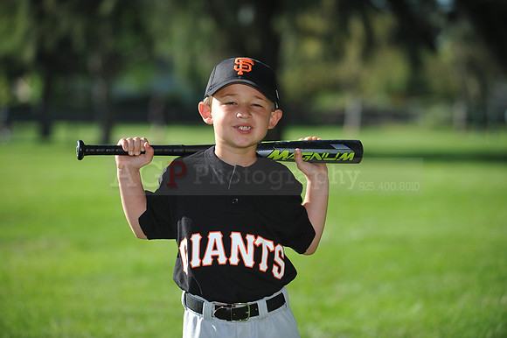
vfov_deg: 9.5
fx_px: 2041
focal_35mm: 145
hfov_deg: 14.2
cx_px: 254
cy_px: 169
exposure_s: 1/1000
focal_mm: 145
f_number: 4
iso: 200
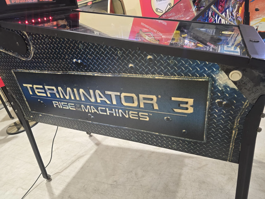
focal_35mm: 23
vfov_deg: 58.9
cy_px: 100
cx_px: 132
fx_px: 176
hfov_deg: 73.9
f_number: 1.7
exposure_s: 1/100
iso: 160
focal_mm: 6.3
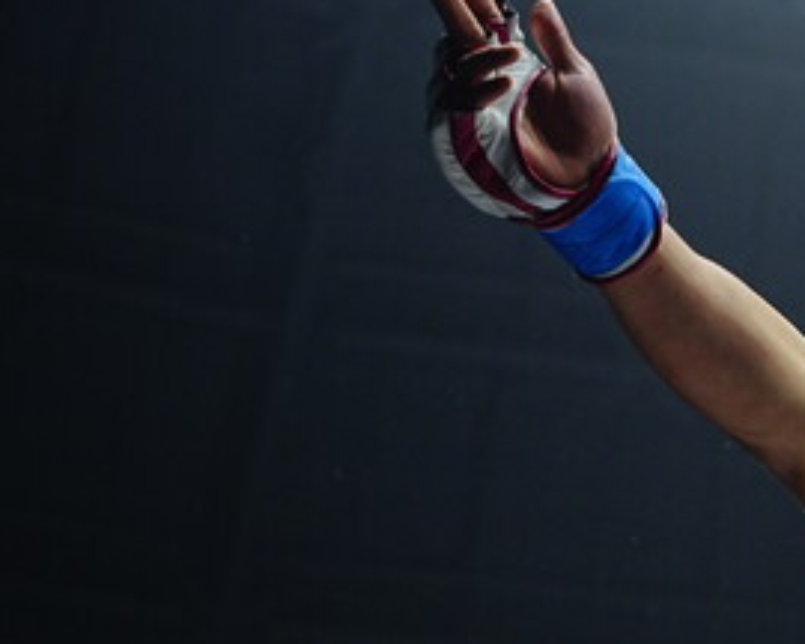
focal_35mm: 191
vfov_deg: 8.1
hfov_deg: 9.8
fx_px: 4539
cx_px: 1190
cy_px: 692
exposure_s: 1/640
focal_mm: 60.8
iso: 800
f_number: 4
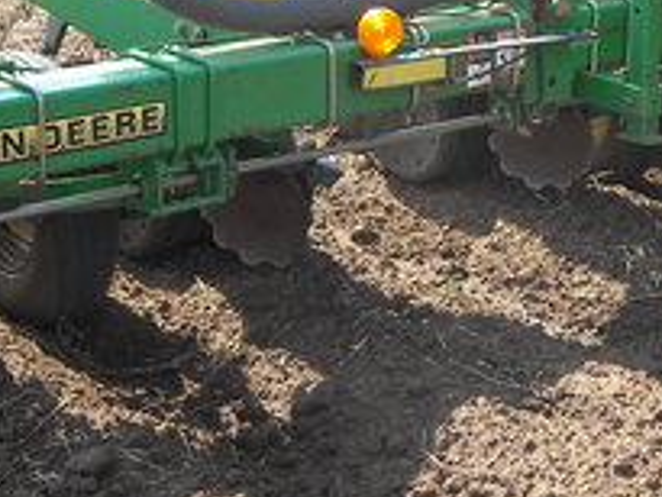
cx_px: 507
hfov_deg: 20.9
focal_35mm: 93
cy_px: 123
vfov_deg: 15.8
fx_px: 1780
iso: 64
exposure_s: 1/284
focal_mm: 5.7
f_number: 2.8
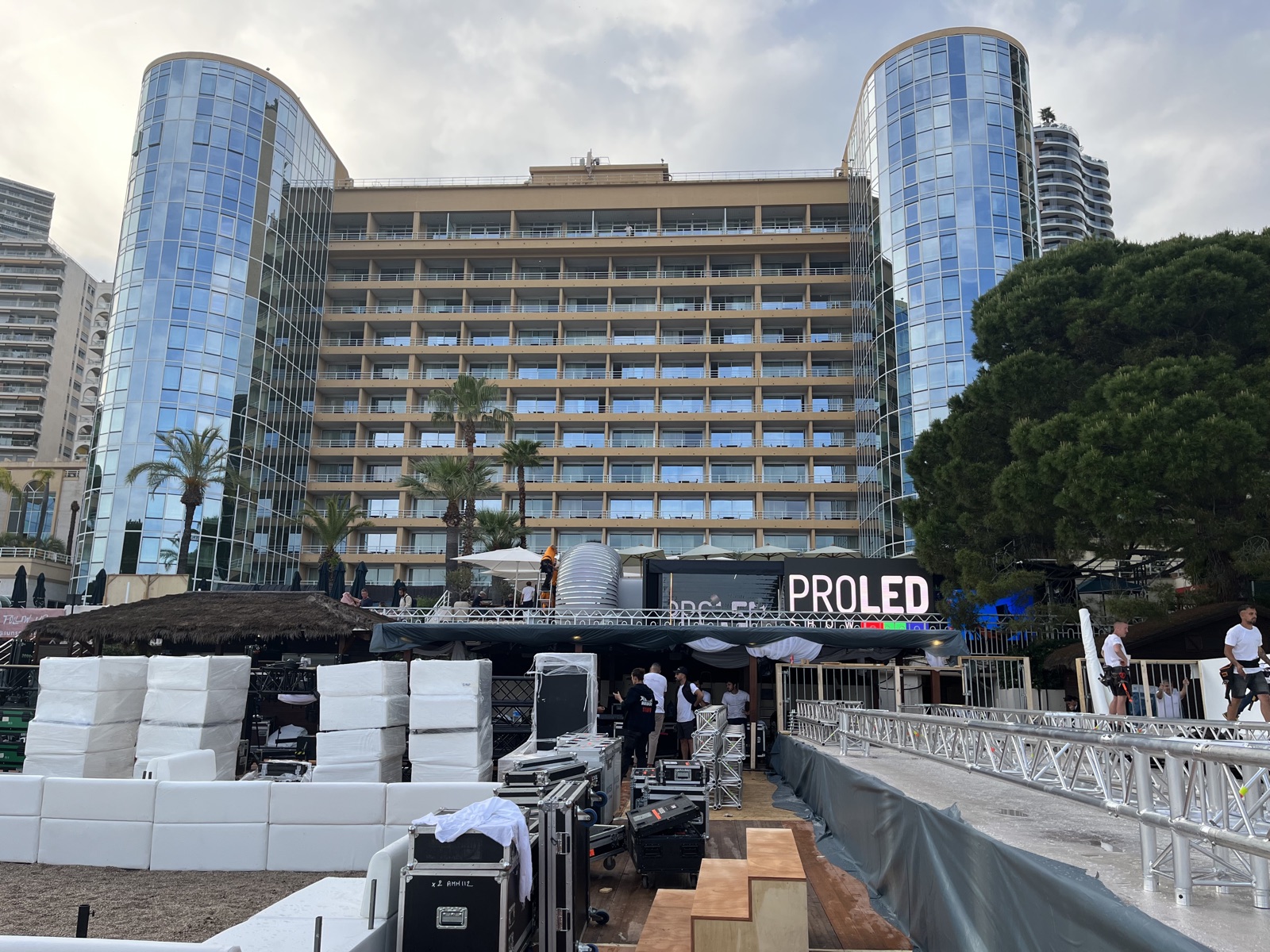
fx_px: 954
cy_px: 476
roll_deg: -0.6
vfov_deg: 53.1
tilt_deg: +12.2
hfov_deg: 67.3
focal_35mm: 26
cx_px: 635
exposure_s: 1/657
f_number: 1.6
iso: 50
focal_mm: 5.1
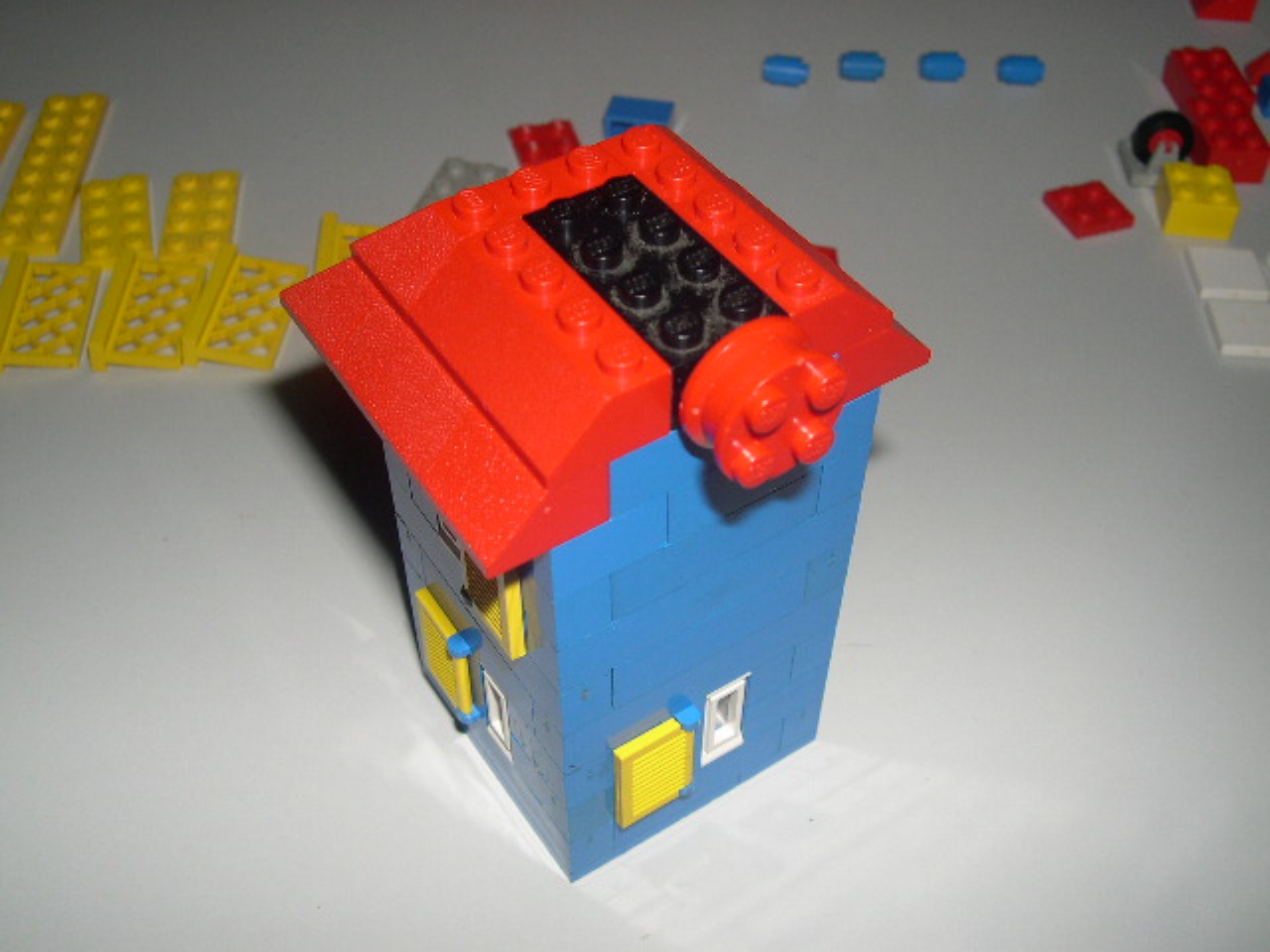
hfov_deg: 49.0
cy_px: 476
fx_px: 1394
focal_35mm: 38
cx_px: 635
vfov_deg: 37.7
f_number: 7.6
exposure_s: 1/60
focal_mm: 8
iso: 100
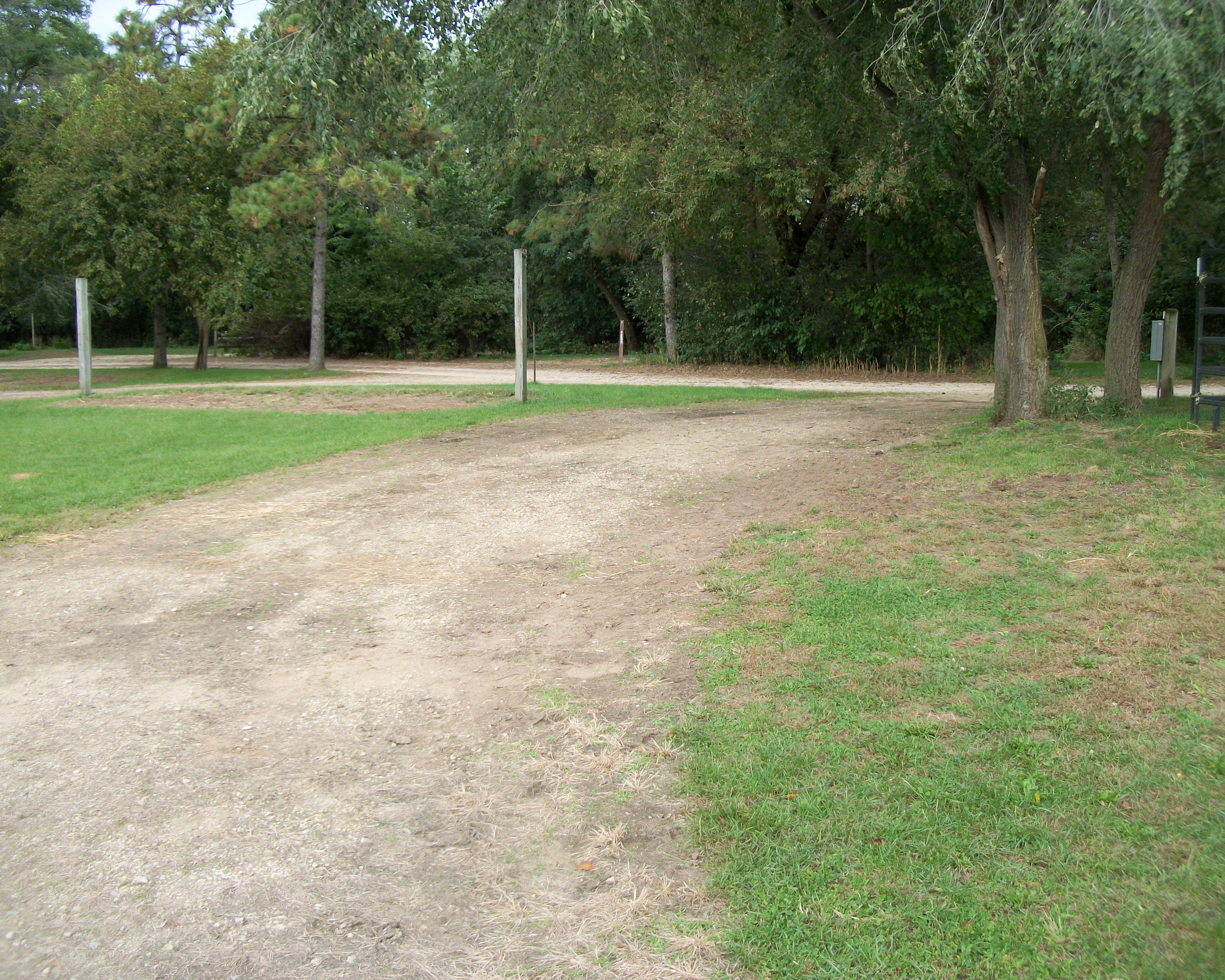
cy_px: 488
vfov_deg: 43.4
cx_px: 636
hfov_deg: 52.8
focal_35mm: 34
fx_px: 1233
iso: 80
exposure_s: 1/200
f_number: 2.9
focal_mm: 5.7
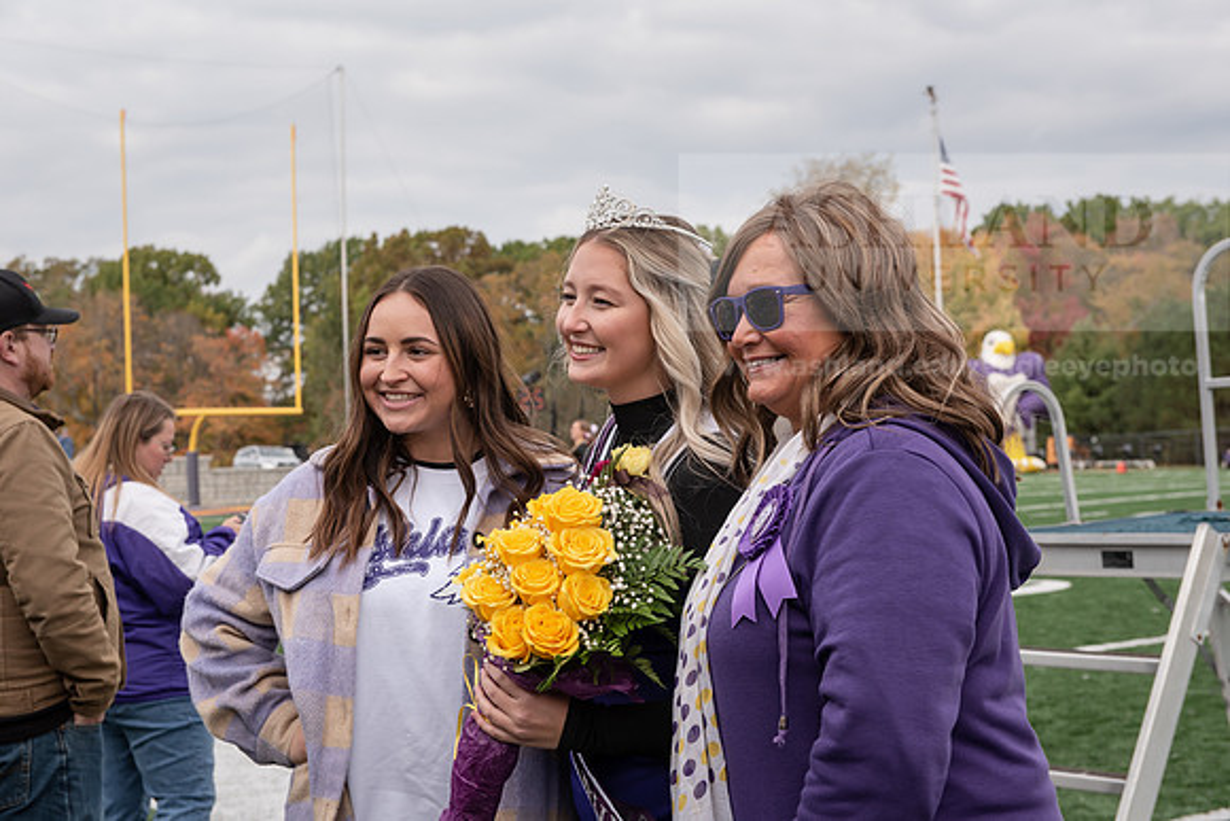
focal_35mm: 60
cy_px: 410
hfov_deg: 33.4
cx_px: 615
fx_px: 2050
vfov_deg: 22.6
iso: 500
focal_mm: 60
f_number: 8
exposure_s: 1/640
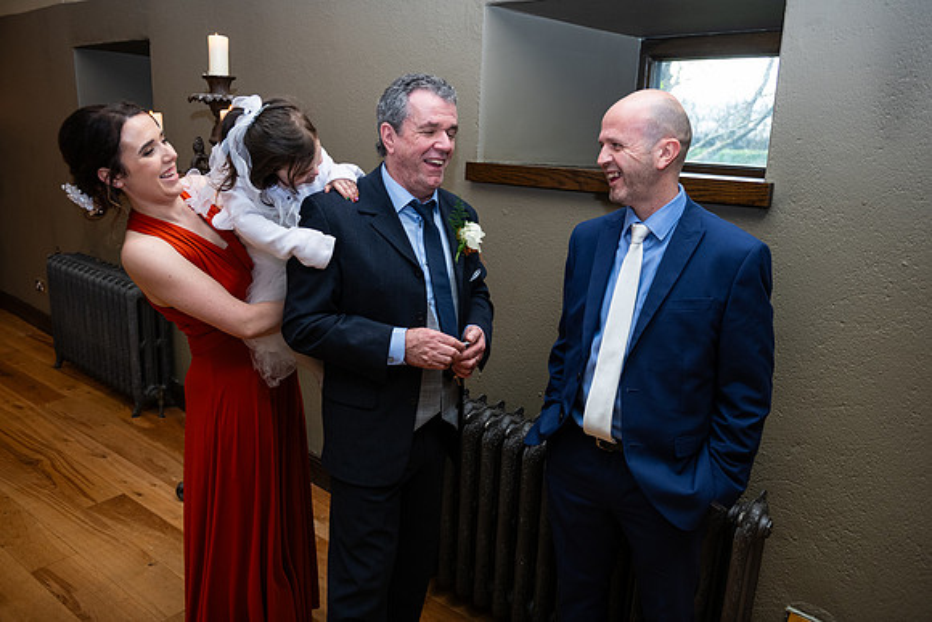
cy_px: 311
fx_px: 725
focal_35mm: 28
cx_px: 466
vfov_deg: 46.4
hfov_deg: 65.5
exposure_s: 1/160
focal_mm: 28
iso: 640
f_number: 3.5
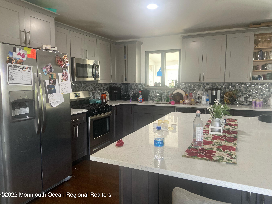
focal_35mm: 26
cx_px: 136
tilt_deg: -5.1
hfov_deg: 67.3
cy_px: 102
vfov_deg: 53.1
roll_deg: -0.5
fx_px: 204
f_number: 1.8
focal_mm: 4.25
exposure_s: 1/60
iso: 250
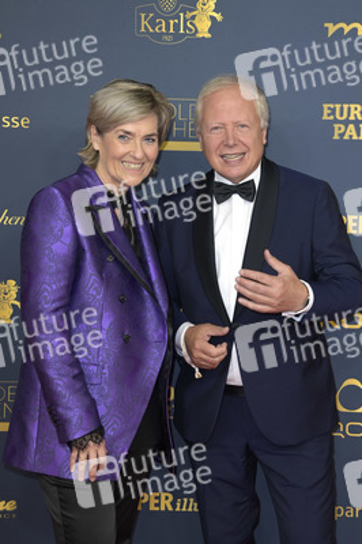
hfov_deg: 18.9
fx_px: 1088
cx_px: 181
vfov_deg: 28.1
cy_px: 272
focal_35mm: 72
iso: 640
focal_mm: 72
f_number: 5.6
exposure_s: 1/250
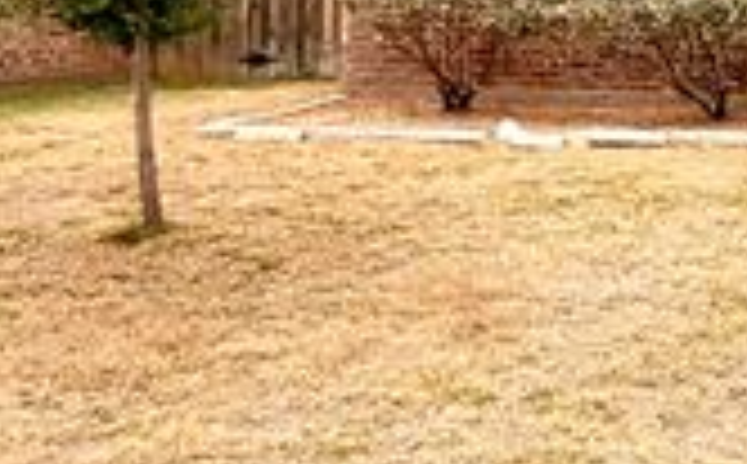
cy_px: 70
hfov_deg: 28.8
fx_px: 914
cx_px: 1112
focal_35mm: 45
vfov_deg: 27.7
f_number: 2.2
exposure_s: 1/1745
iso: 20
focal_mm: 2.22
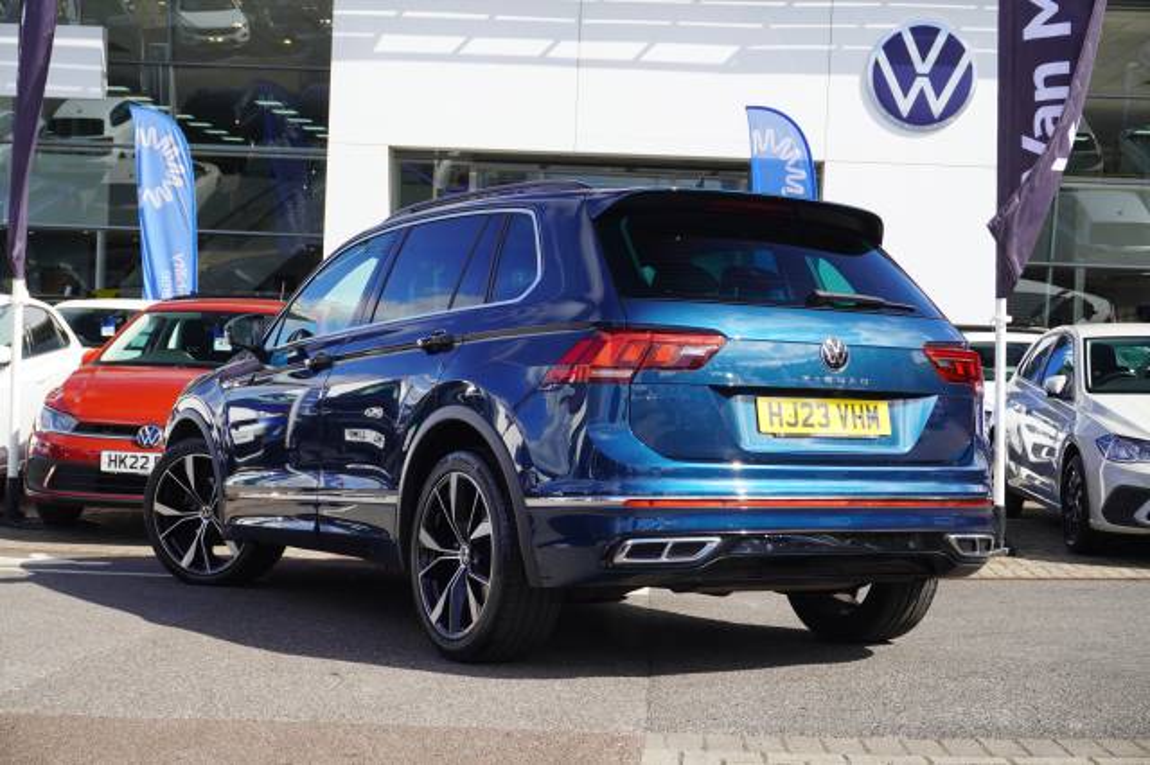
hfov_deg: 36.0
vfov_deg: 24.4
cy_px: 382
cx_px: 575
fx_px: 1772
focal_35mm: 56
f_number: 8
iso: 100
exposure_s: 1/80
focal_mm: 37
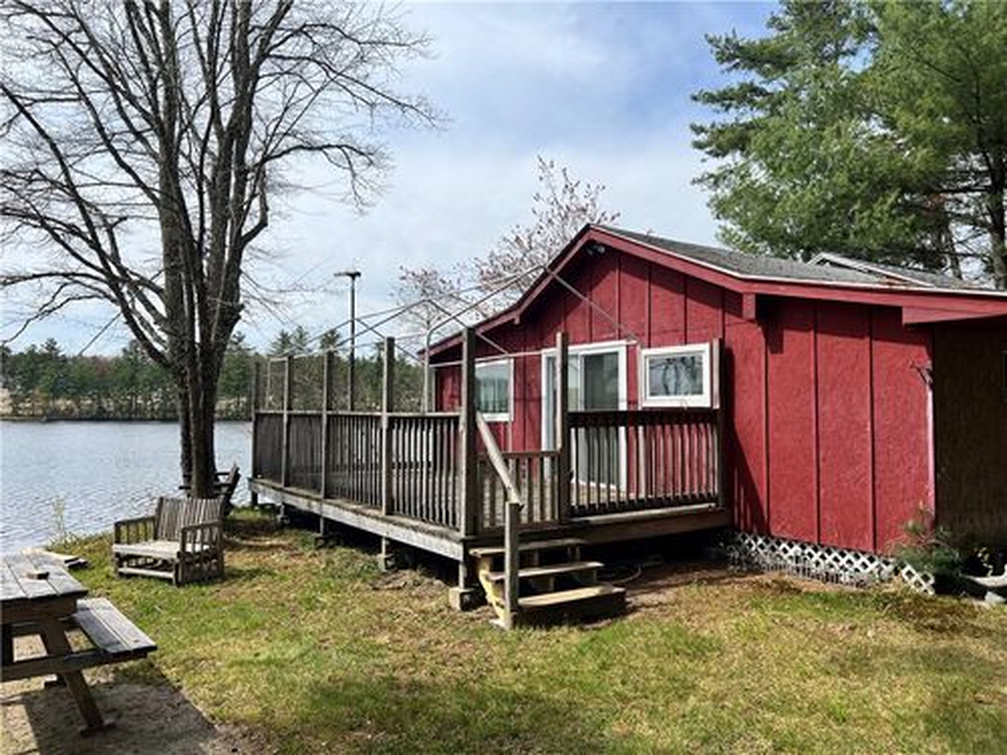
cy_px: 378
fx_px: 756
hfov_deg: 67.3
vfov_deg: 53.1
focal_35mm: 26
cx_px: 504
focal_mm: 5.7
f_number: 1.5
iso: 50
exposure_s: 1/4630
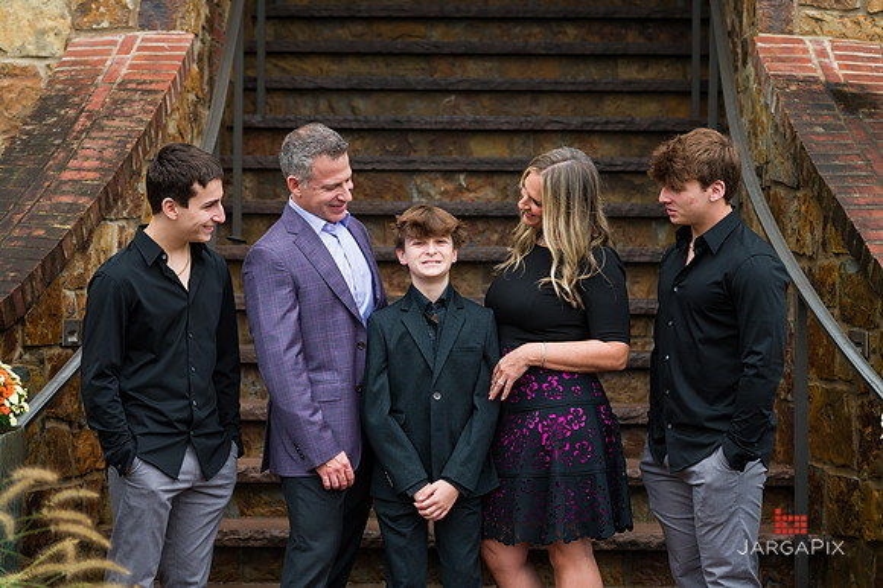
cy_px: 285
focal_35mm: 103
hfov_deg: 19.9
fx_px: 2517
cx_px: 443
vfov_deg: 13.3
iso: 200
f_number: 4
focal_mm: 98
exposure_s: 1/200
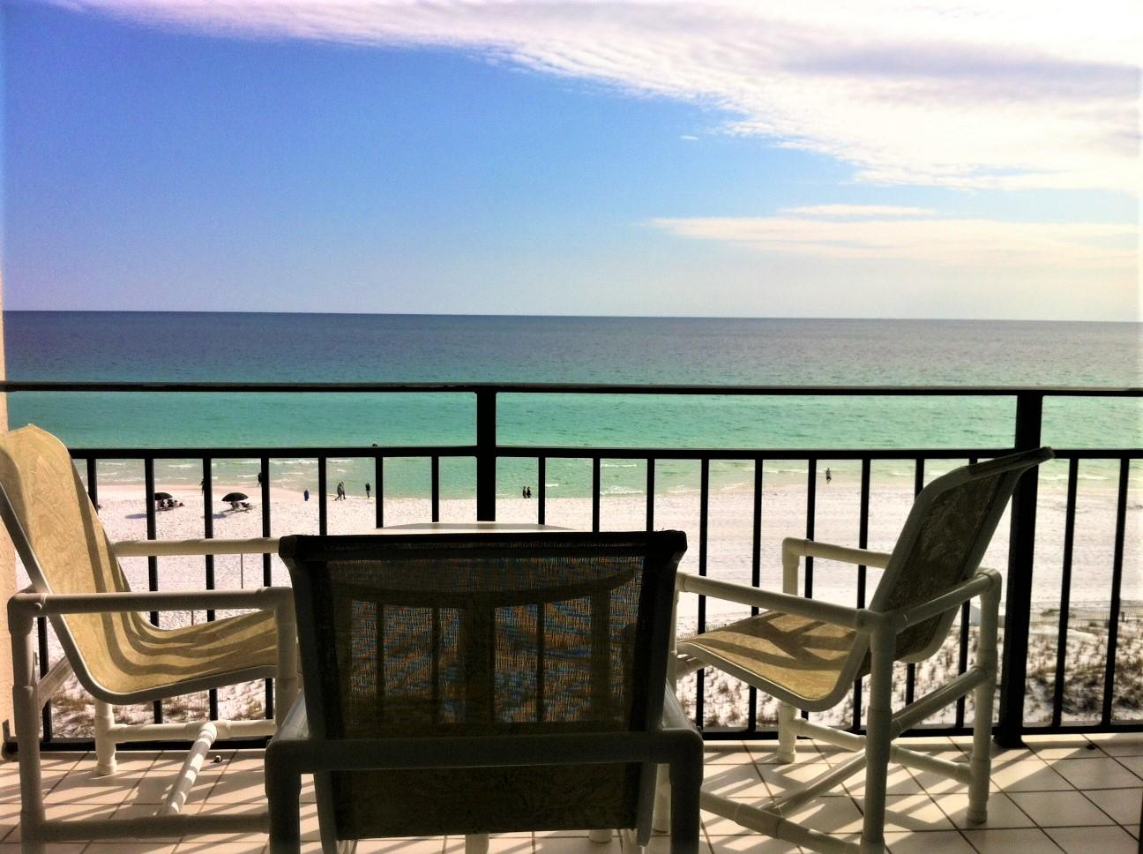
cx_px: 572
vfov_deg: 40.6
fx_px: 1154
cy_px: 427
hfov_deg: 52.7
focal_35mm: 35
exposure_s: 1/3016
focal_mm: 3.85
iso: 80
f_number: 2.8
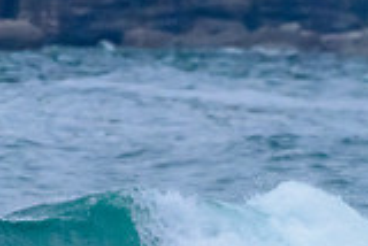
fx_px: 22662
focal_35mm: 2215
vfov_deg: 0.6
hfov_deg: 0.9
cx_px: 252
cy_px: 204
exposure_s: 1/2000
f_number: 5.6
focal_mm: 500
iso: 2500
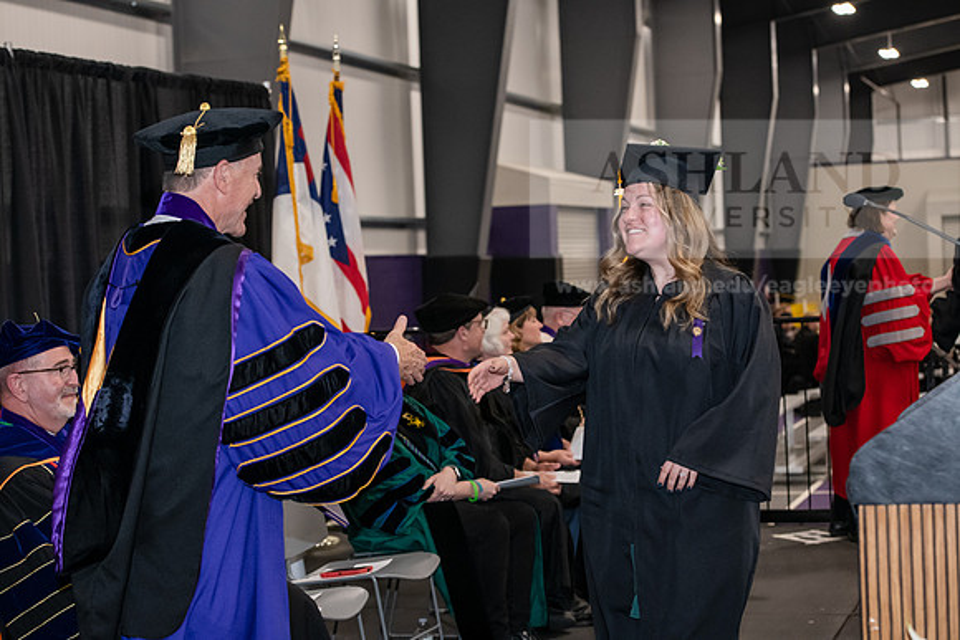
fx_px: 1867
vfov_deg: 19.5
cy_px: 320
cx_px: 480
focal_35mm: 70
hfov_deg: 28.8
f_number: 5
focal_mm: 70
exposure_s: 1/200
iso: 2500
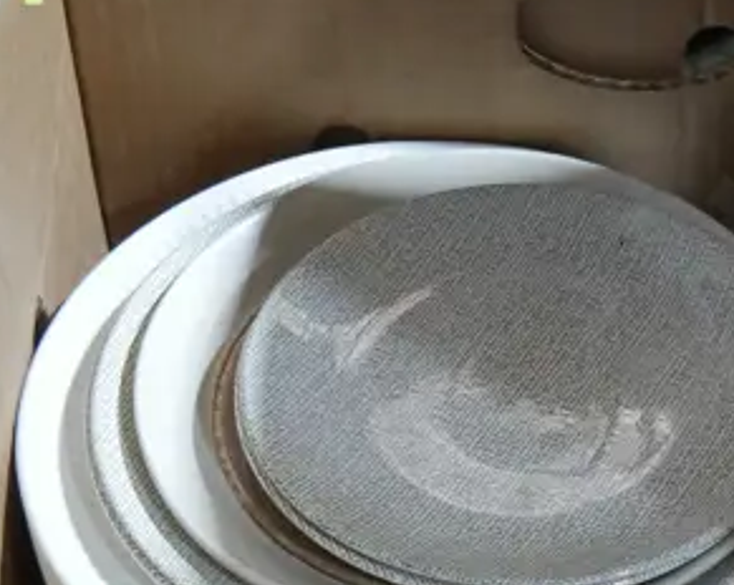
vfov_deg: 13.1
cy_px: 396
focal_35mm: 117
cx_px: 657
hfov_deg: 16.2
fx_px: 2538
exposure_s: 1/60
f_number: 4
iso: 1250
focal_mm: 17
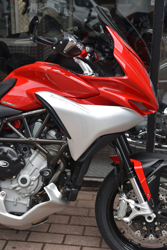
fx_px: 452
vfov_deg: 30.9
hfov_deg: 20.9
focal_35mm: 65
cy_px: 125
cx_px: 84
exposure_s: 1/100
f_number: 5
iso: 100
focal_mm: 65
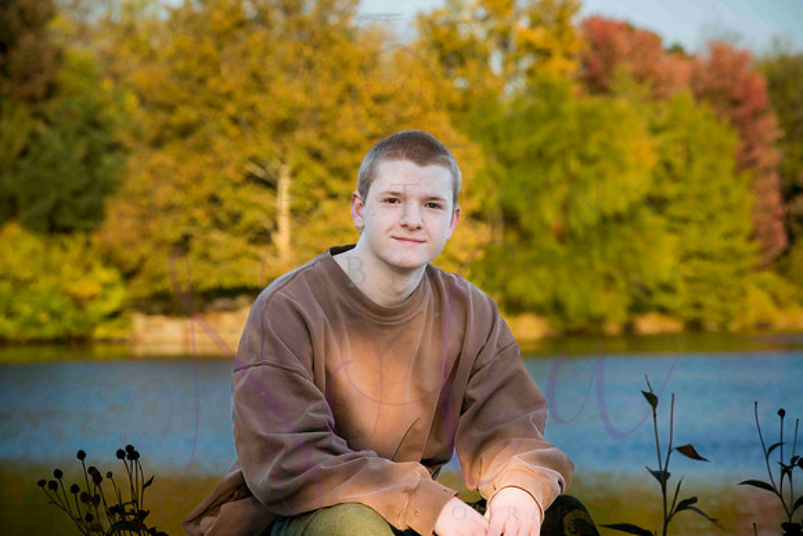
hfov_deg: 15.2
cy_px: 268
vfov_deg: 10.2
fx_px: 3012
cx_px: 402
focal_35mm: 135
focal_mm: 135
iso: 400
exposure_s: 1/400
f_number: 9
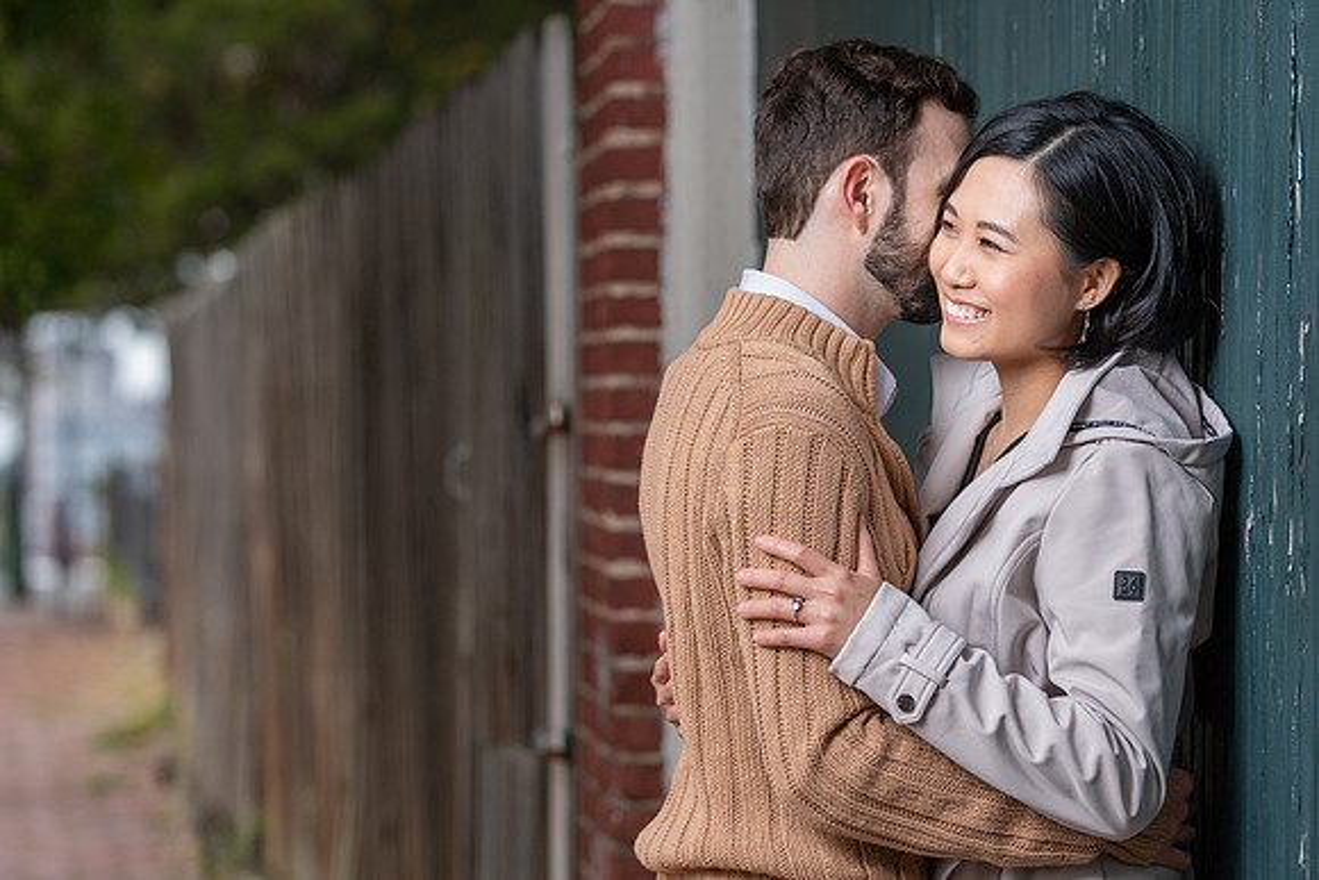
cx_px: 630
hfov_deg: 16.4
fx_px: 4571
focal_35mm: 125
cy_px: 460
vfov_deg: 11.0
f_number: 4
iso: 400
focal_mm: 117
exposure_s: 1/250
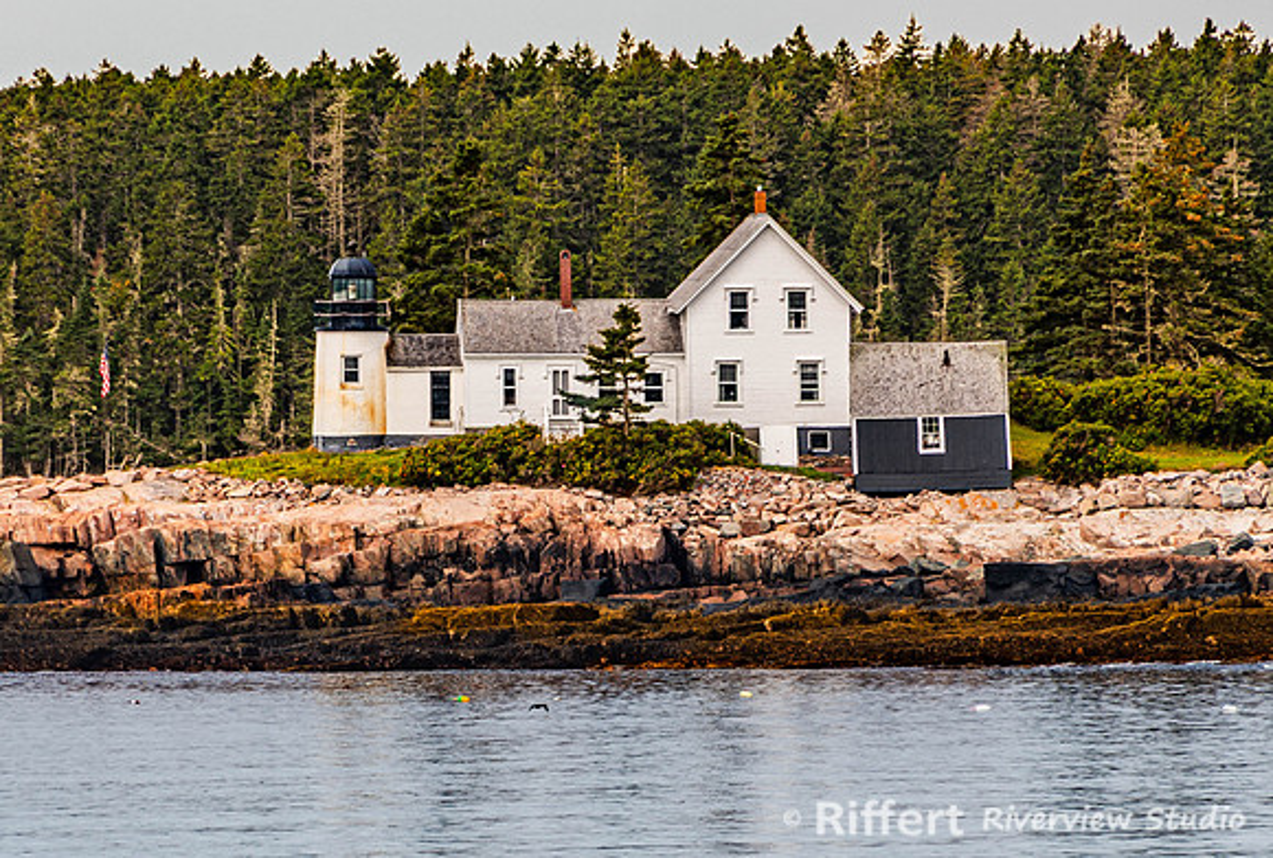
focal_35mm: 693
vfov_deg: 2.0
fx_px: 24584
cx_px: 505
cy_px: 525
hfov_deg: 3.0
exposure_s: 1/250
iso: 80
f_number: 8
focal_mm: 300
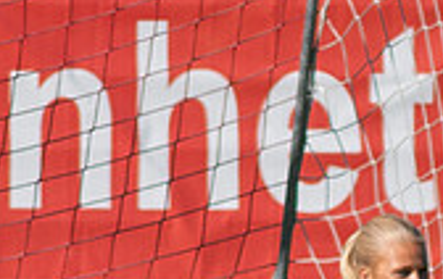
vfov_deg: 0.4
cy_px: 555
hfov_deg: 0.6
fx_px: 44791
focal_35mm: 3700
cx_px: 433
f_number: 3.2
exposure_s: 1/2000
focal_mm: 300
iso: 100
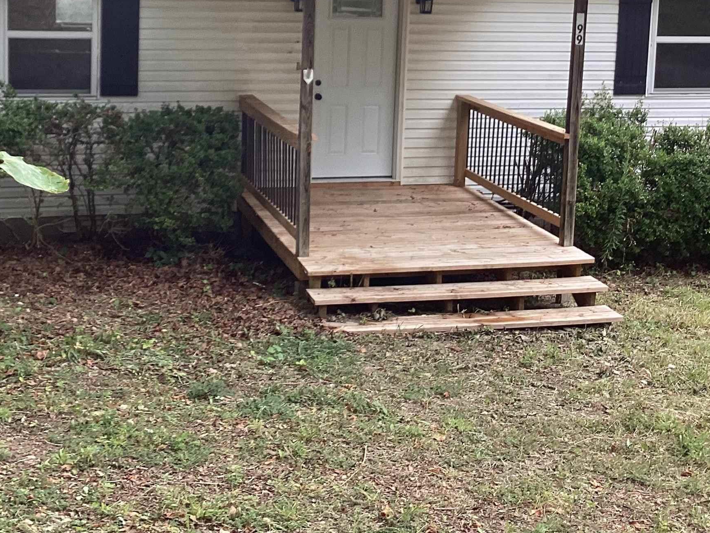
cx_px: 274
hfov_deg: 34.8
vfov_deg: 25.9
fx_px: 1128
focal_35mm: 55
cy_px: 80
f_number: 2.4
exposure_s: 1/120
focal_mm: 3.3
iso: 25
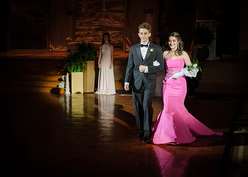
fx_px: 394
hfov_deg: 34.9
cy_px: 88
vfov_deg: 25.3
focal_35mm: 56
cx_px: 124
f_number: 2.8
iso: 200
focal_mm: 34.2
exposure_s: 1/125
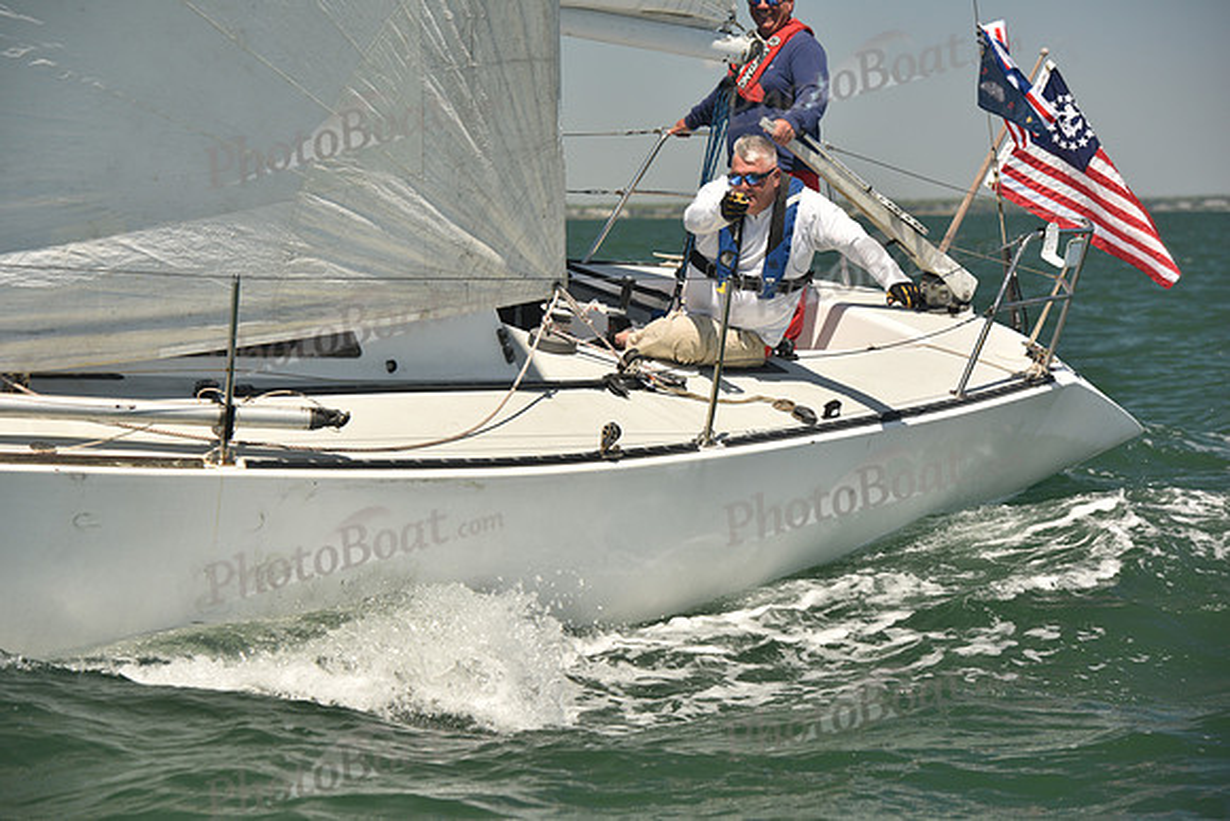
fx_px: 4169
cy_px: 410
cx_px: 615
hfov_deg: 16.8
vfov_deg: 11.2
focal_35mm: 122
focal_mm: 122
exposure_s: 1/800
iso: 250
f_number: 5.6
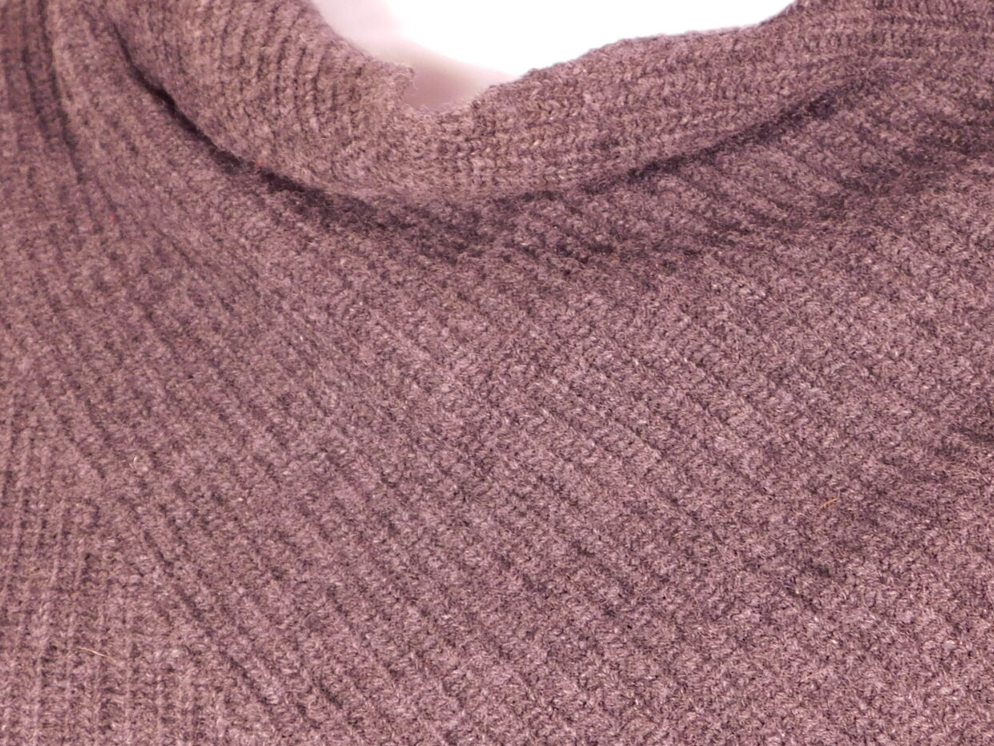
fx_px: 1780
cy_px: 426
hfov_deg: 31.1
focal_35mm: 62
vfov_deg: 23.6
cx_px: 577
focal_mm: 5.3
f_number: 3.2
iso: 125
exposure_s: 1/50
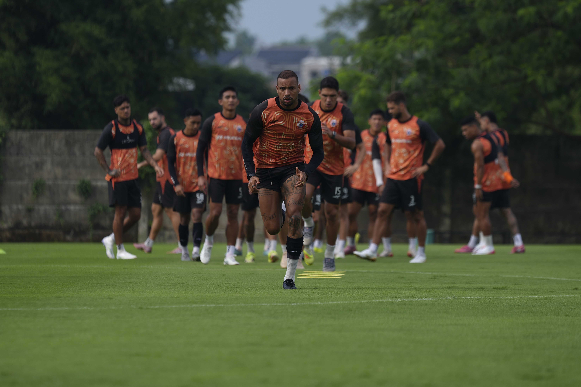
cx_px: 290
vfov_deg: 6.9
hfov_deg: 10.3
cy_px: 194
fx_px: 3228
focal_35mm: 200
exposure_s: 1/2000
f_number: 2.8
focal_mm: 200
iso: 125
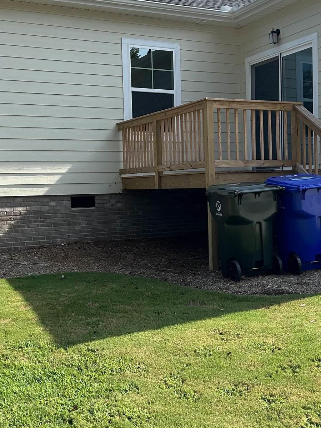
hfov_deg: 29.1
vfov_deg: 38.2
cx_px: 190
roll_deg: +1.6
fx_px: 618
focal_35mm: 50
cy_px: 209
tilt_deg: +0.3
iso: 50
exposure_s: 1/2457
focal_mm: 5.7
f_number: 1.5
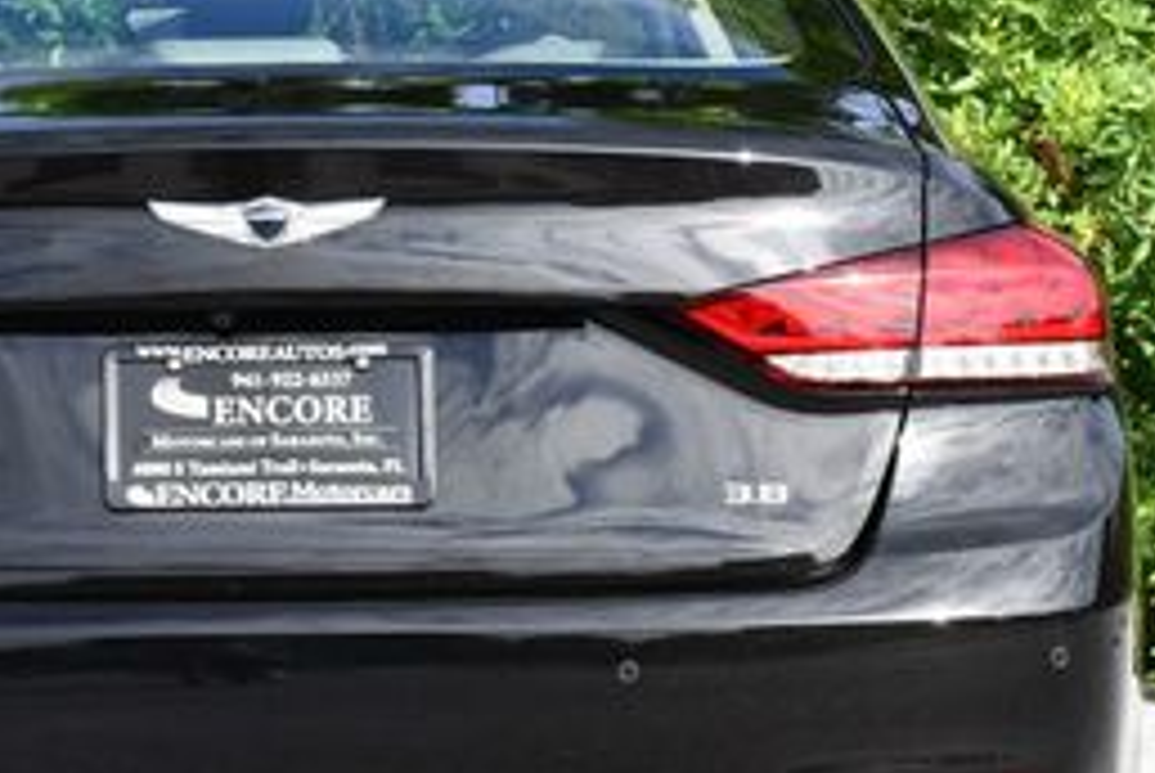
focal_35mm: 189
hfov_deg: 10.8
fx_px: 6071
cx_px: 211
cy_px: 382
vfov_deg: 7.3
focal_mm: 38
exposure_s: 1/250
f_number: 8
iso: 200
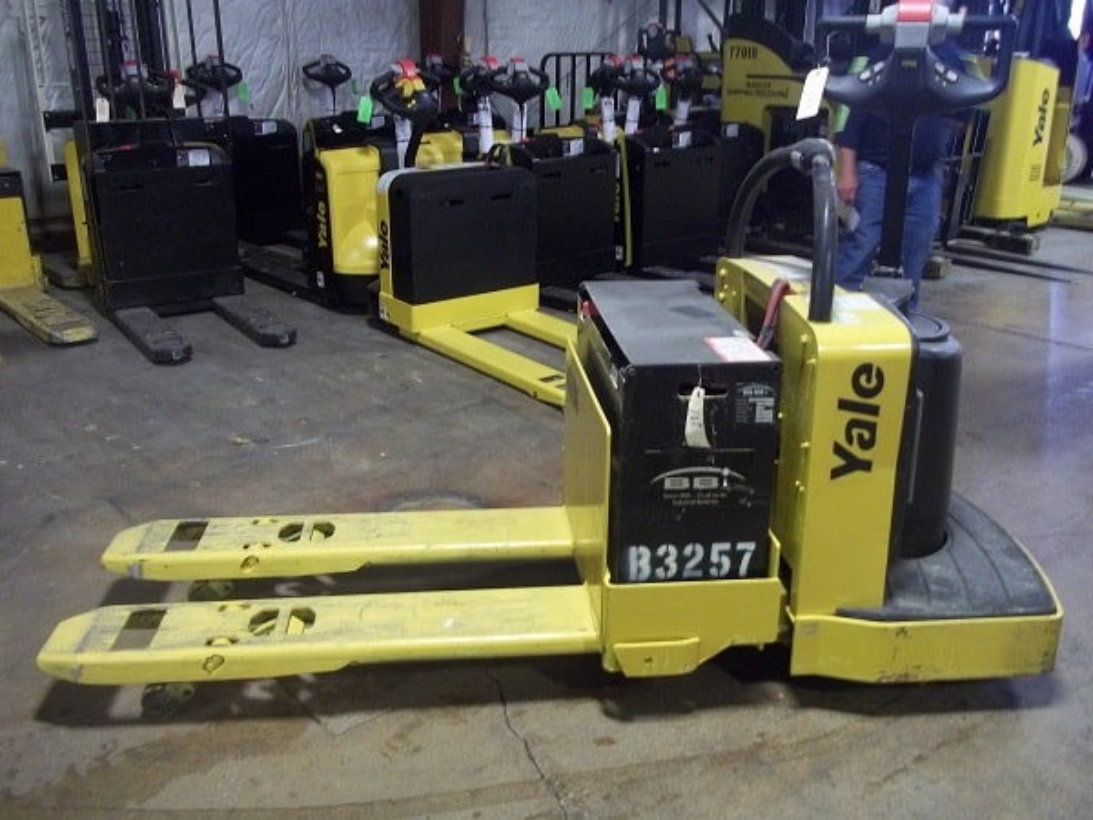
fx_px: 1010
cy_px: 410
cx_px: 546
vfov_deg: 44.2
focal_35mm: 32
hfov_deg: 56.8
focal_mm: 5.7
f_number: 2.9
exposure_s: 1/8
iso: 192
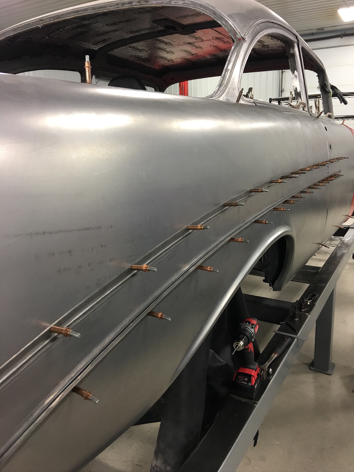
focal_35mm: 29
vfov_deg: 61.7
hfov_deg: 48.2
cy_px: 236
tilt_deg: -12.3
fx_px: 395
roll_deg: +0.9
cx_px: 177
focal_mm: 4.15
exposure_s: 1/15
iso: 25
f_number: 2.2
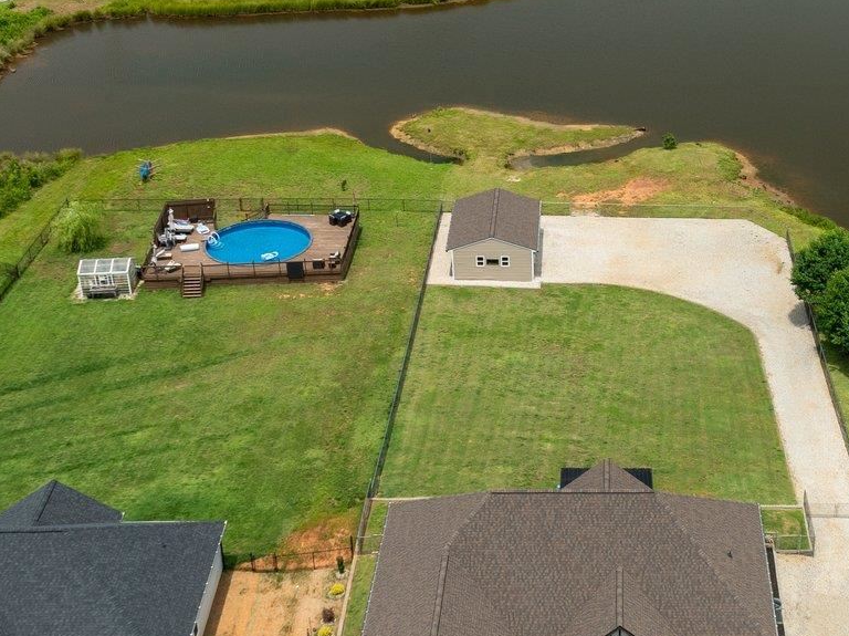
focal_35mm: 64
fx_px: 1569
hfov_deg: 29.9
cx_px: 600
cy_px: 314
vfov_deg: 22.9
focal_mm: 12.29
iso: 100
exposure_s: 1/60
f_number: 4.5
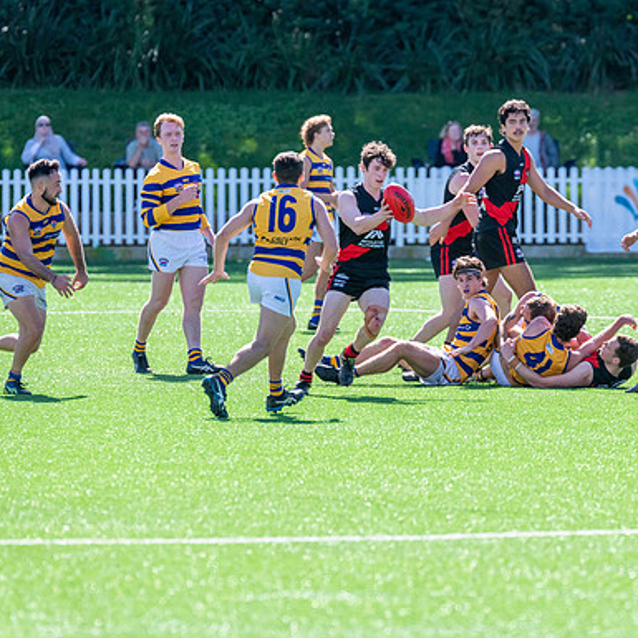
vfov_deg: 3.2
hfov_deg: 3.2
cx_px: 434
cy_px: 319
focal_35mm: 551
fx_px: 11489
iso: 800
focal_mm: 420
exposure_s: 1/2000
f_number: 7.1
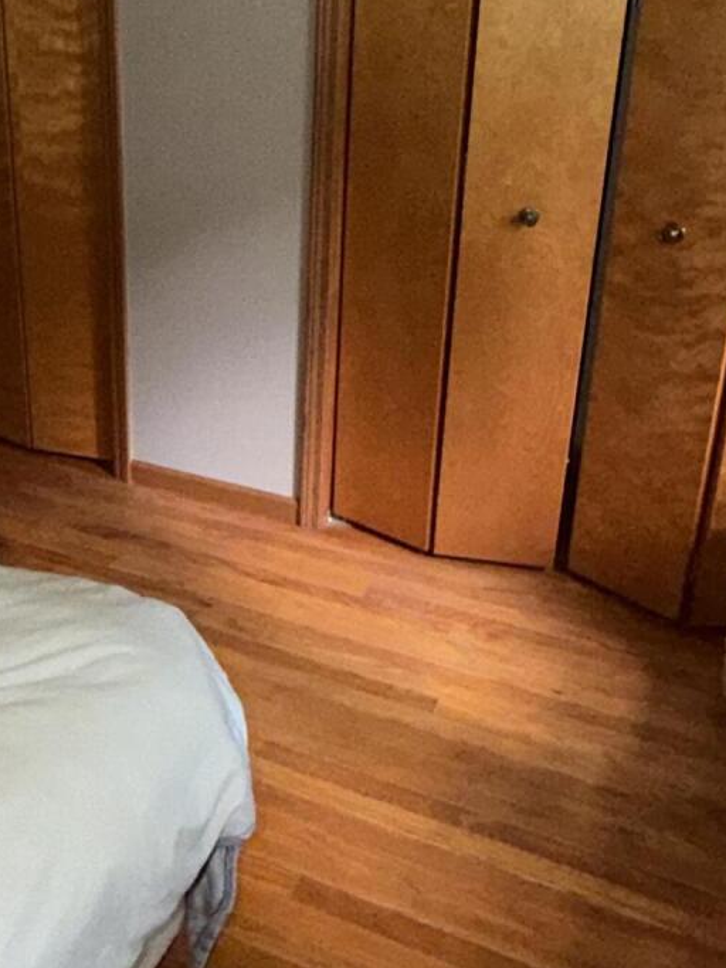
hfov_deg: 34.5
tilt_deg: -21.6
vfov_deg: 45.4
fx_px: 1147
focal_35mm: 41
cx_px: 193
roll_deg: +0.1
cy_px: 359
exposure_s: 1/60
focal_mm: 2.22
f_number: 2.2
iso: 320
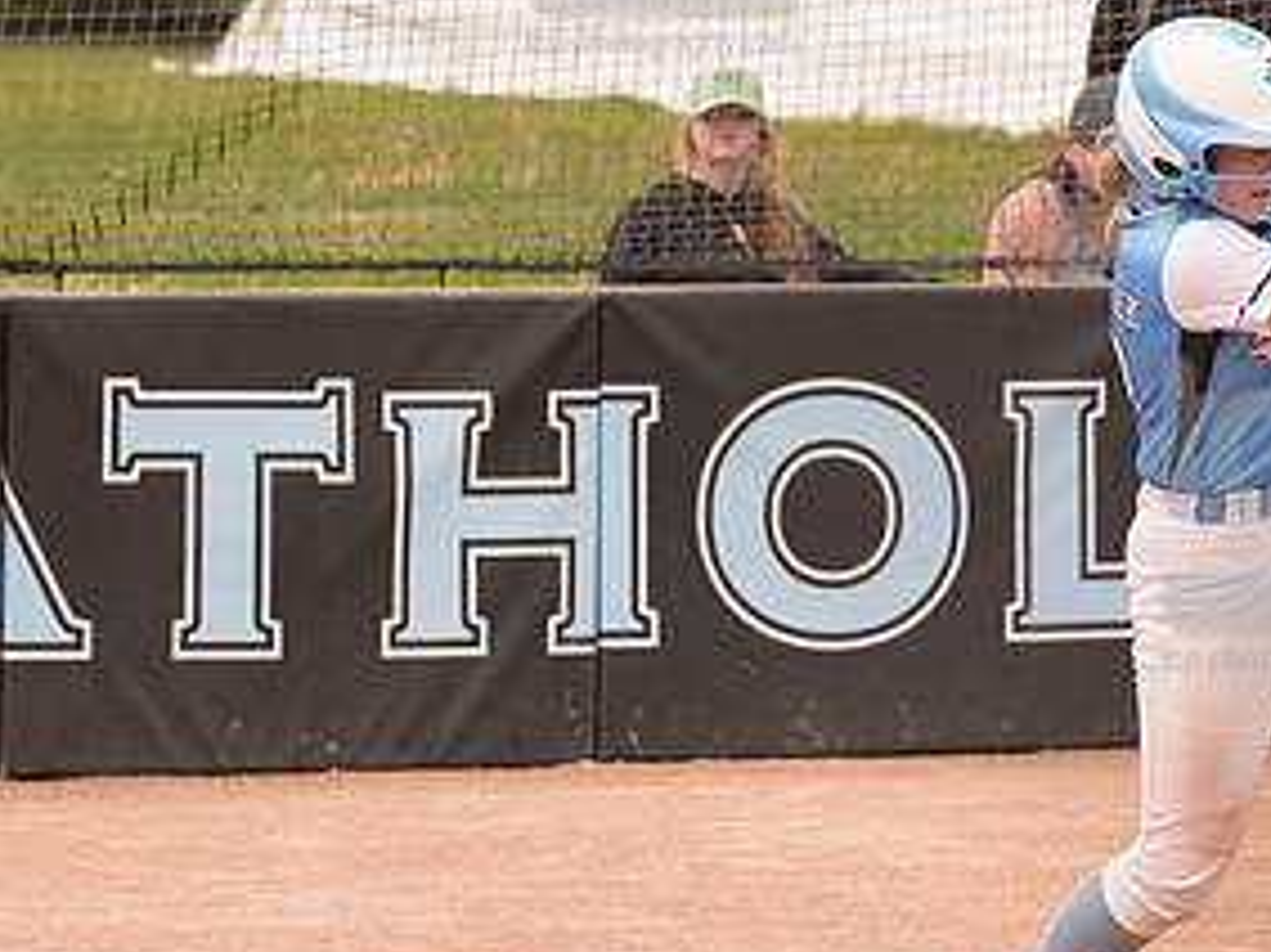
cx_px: 1298
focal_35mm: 398
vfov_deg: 3.7
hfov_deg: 5.0
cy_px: 516
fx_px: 14607
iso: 1000
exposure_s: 1/2000
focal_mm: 135
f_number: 5.6
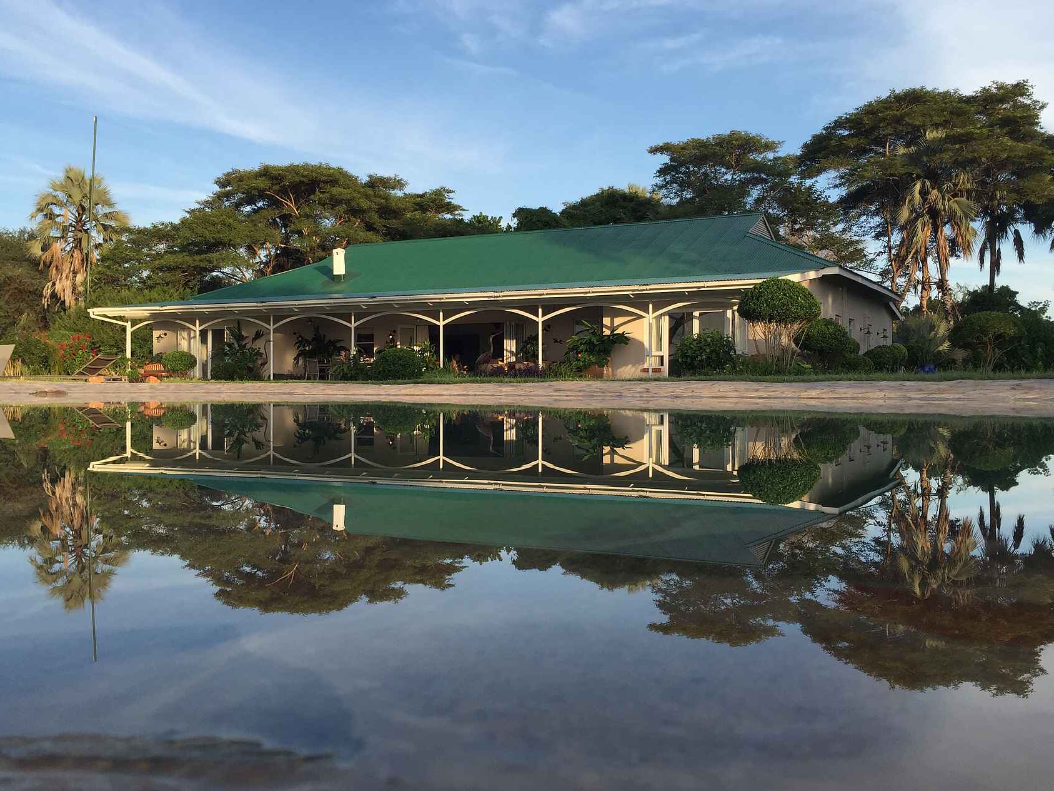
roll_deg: +0.0
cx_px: 514
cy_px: 390
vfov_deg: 42.9
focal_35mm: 33
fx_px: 1005
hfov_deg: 55.3
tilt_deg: -1.1
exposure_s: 1/694
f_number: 2.2
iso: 32
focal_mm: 4.15
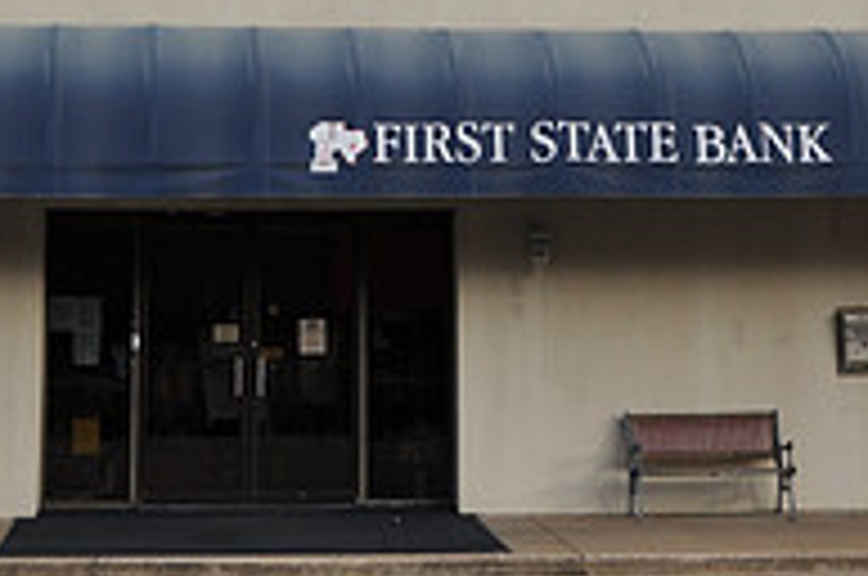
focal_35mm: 99
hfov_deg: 20.6
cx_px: 459
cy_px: -200
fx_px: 2383
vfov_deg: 13.2
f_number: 5.6
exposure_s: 1/125
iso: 200
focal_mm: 22
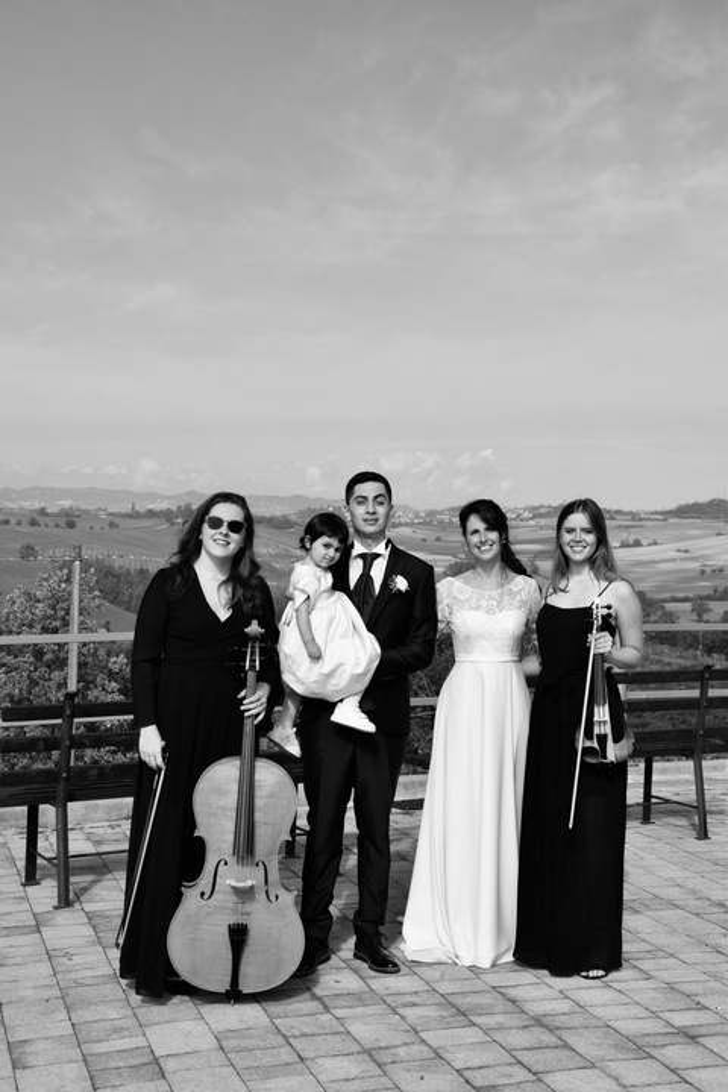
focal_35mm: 52
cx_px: 364
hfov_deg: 25.8
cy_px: 546
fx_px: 1592
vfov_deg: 37.9
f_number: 10
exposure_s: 1/400
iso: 200
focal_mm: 35
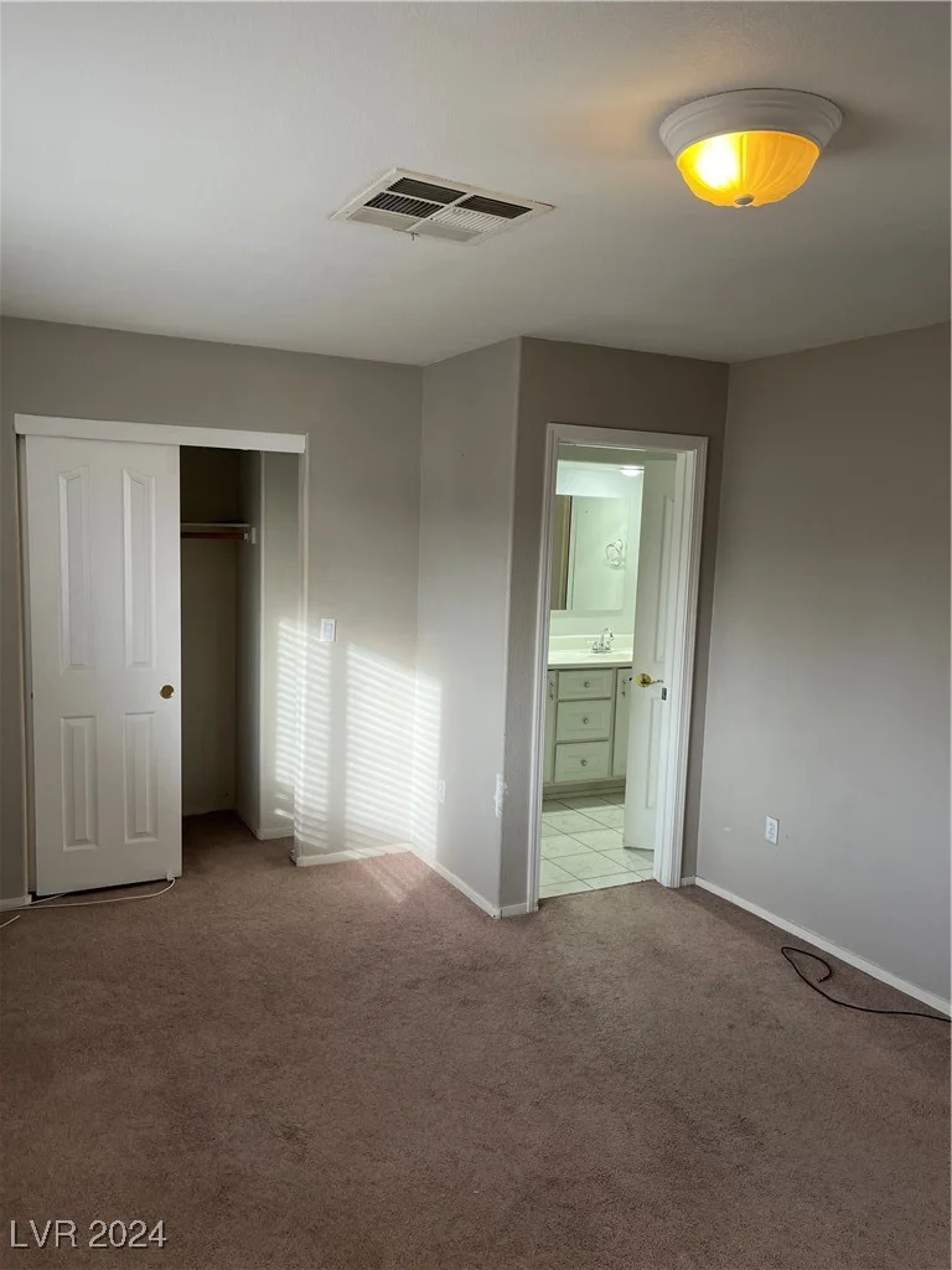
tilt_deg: -7.8
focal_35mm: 26
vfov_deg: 67.3
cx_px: 476
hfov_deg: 53.1
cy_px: 635
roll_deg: -1.3
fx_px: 953
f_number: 1.6
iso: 64
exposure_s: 1/60
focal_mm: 5.1
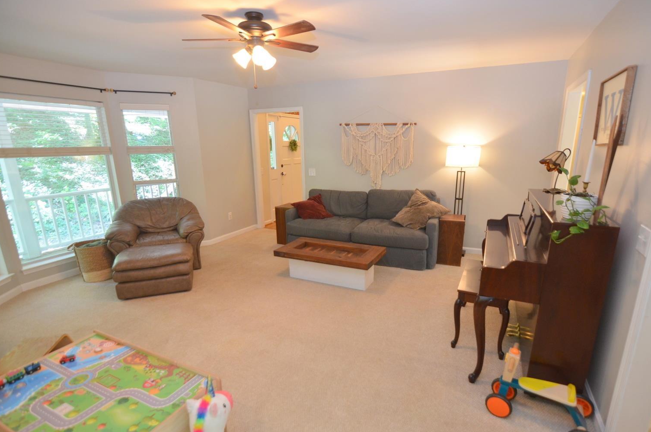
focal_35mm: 18
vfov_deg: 68.5
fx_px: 316
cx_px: 335
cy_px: 227
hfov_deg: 91.6
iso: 800
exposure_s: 1/45
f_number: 3.3
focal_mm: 11
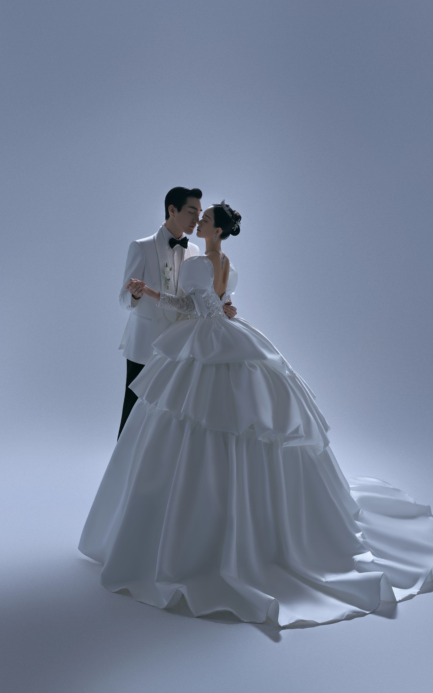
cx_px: 230
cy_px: 347
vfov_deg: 44.4
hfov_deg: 28.6
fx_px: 848
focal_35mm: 45
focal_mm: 43.9
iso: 100
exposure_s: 1/125
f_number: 5.6
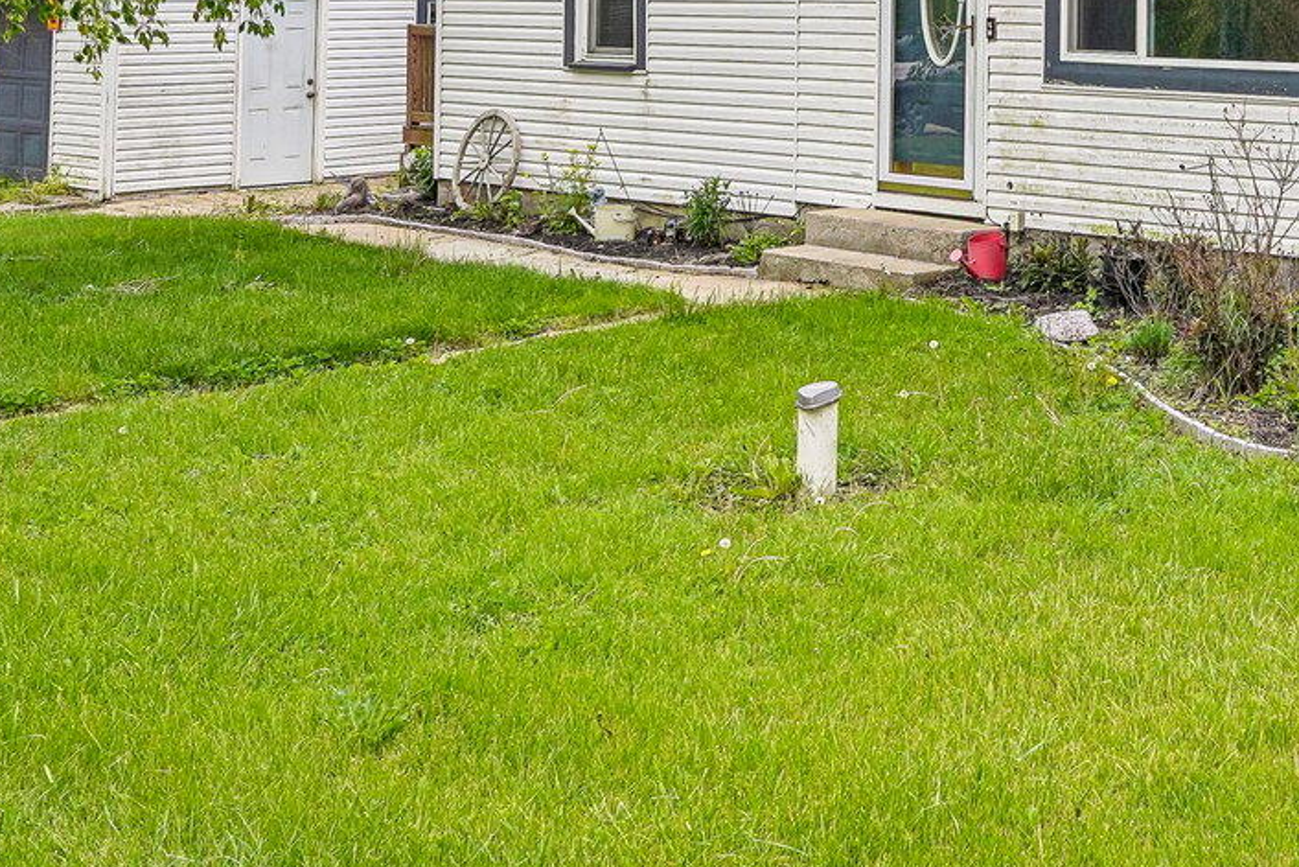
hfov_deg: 31.0
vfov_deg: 21.3
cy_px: -152
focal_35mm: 59
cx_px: 1330
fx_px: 2145
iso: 100
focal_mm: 20.5
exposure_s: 1/250
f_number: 8
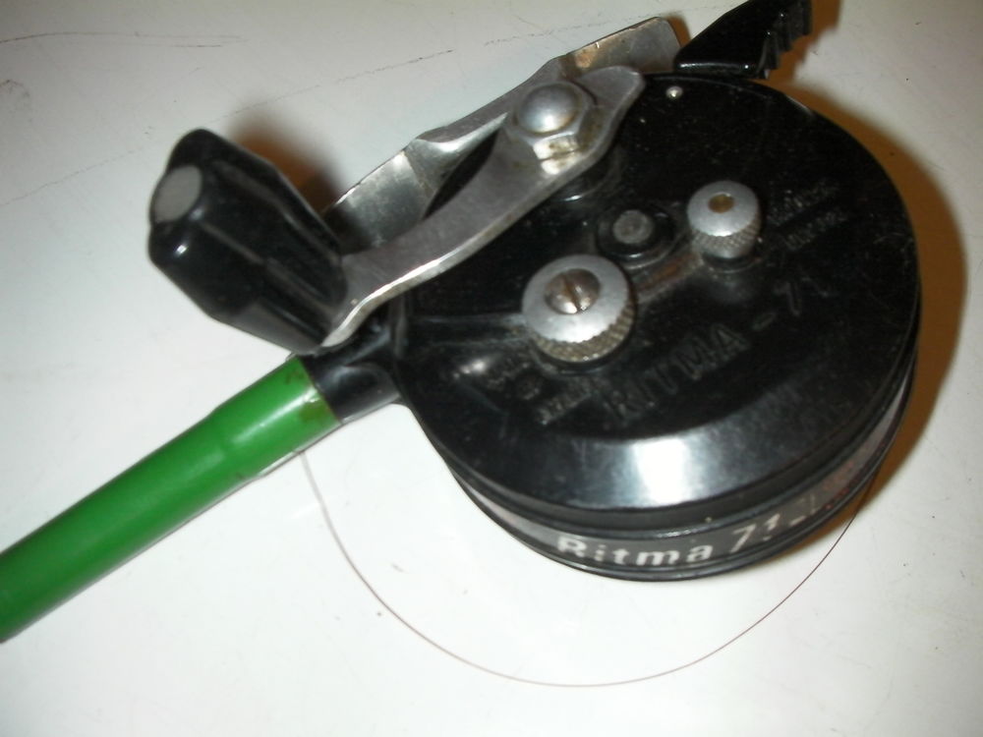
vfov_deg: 37.7
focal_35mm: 38
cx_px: 492
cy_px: 368
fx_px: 1079
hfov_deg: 49.0
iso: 200
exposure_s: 1/30
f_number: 5.6
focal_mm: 6.3
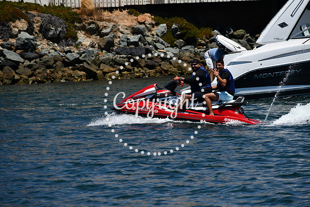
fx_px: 2257
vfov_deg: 5.2
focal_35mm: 262
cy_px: 104
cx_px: 155
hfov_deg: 7.9
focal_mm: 175
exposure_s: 1/1600
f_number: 7.1
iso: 200
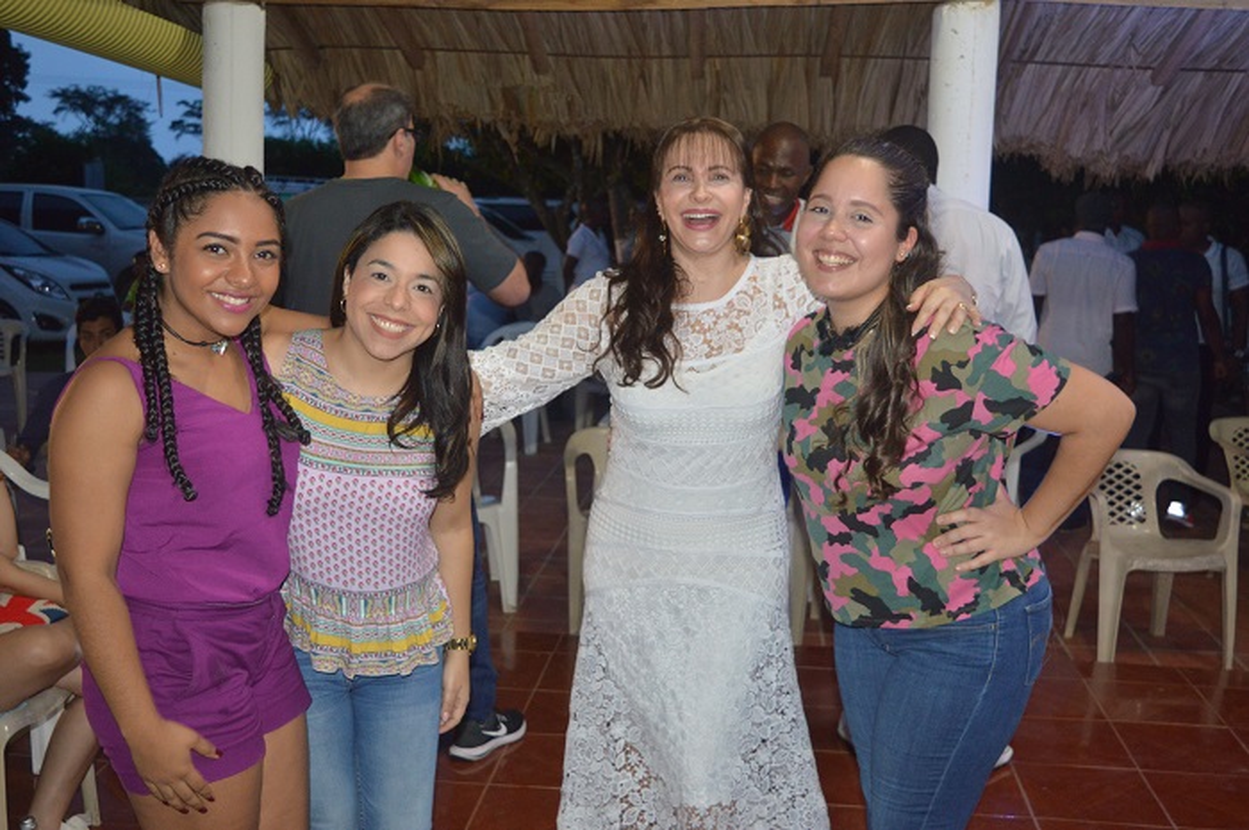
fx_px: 1351
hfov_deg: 49.6
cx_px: 624
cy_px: 415
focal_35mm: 39
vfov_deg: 34.1
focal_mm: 26
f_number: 4
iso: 800
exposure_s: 1/30
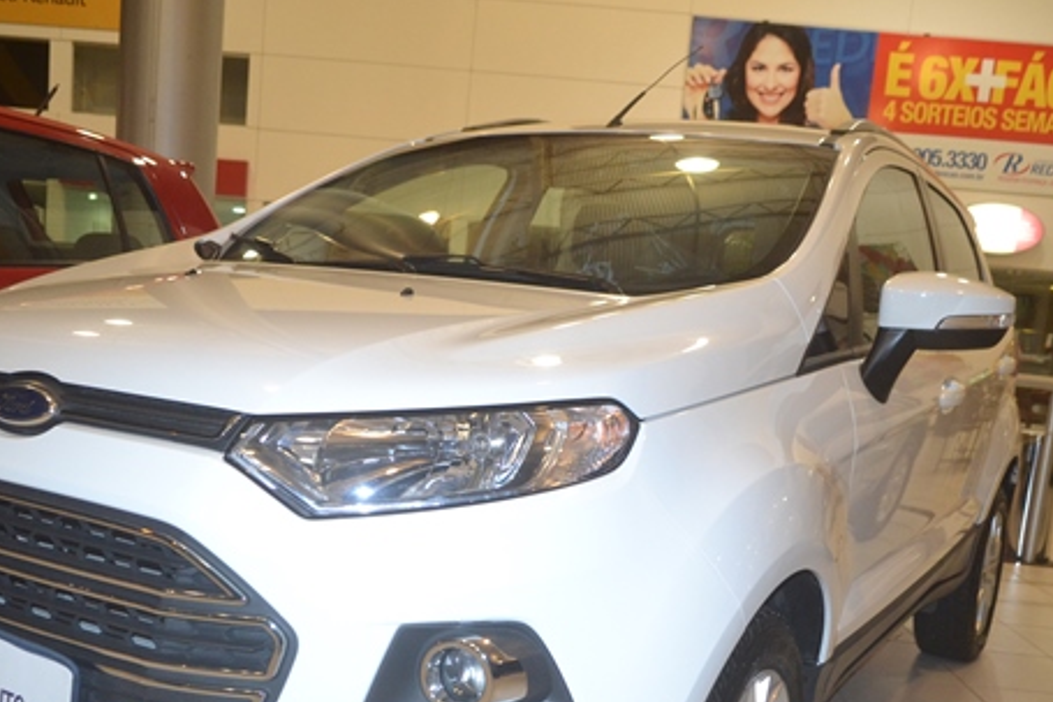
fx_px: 1111
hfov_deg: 50.7
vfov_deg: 34.6
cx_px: 500
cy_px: 485
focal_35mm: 38
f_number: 3.5
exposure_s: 1/60
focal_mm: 18
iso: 1600
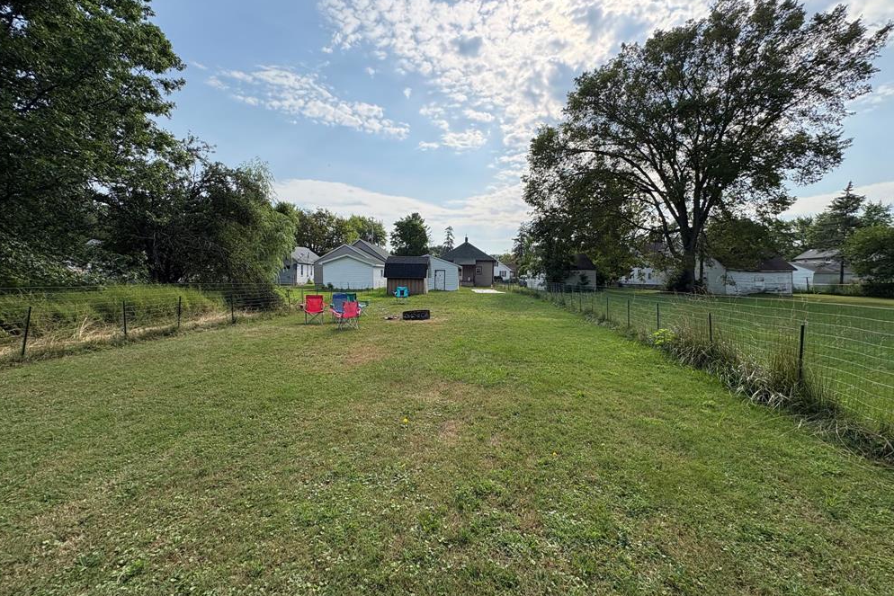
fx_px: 373
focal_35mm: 15
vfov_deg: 77.3
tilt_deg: -2.5
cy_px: 298
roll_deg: -0.4
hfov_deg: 100.4
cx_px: 448
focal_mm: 2.22
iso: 64
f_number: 2.2
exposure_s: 1/1709
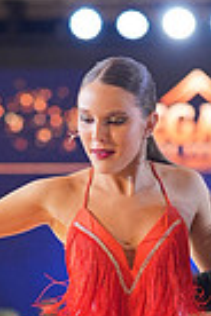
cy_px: 458
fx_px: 2593
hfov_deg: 4.7
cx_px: 217
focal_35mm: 295
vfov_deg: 6.9
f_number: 2
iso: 1600
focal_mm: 70
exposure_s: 1/500
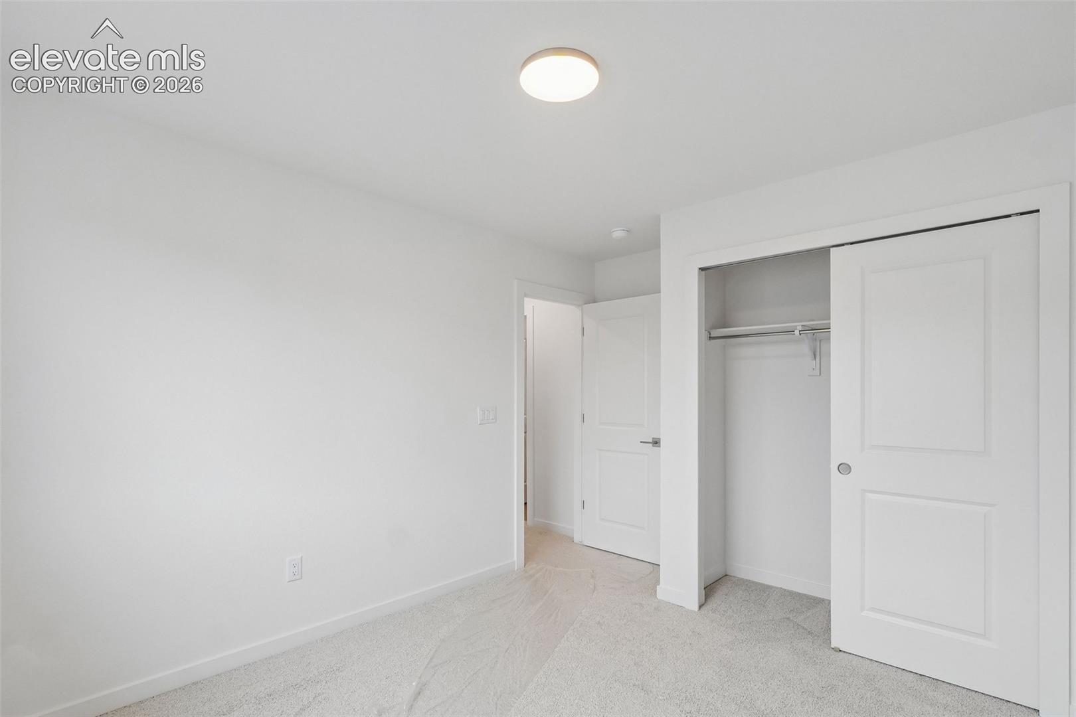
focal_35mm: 15
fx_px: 448
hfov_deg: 100.4
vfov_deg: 77.3
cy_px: 358
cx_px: 538
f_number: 8
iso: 800
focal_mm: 10
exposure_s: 1/30
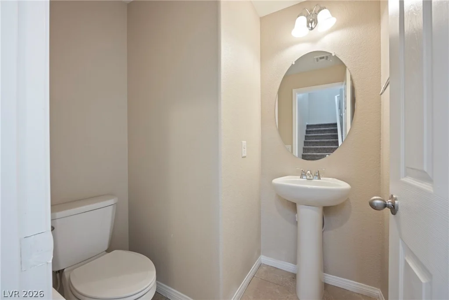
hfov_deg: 104.2
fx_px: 175
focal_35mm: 14
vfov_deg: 81.2
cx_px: 224
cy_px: 150
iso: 100
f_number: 9
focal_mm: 14
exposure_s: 1.7
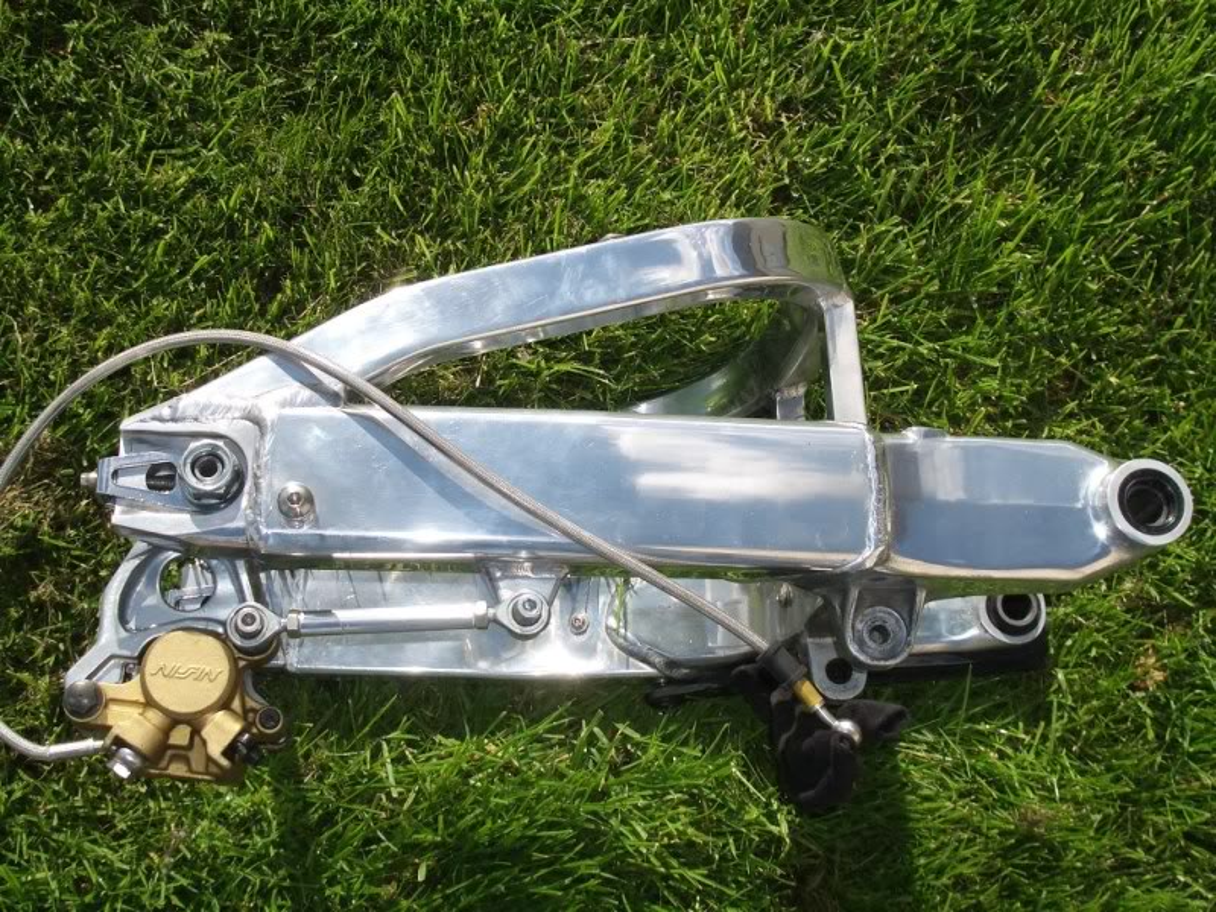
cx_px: 608
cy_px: 456
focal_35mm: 49
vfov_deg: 29.7
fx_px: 1721
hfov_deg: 38.9
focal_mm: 8.2
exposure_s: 1/400
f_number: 5
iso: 80
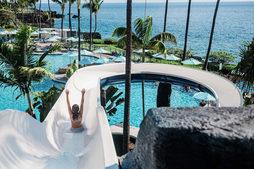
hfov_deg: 44.5
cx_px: 127
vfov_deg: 30.5
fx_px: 310
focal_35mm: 44
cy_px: 84
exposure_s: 1/1600
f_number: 4.5
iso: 160
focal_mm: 44
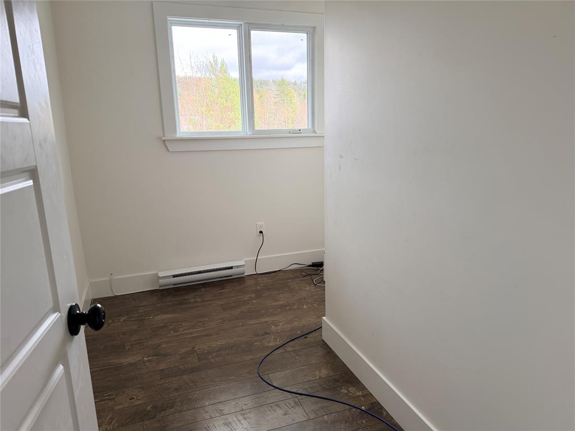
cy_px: 216
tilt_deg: -12.7
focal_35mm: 24
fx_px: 399
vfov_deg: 56.8
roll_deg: +1.6
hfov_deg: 71.6
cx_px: 288
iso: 125
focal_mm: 6.76
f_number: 1.78
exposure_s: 1/202
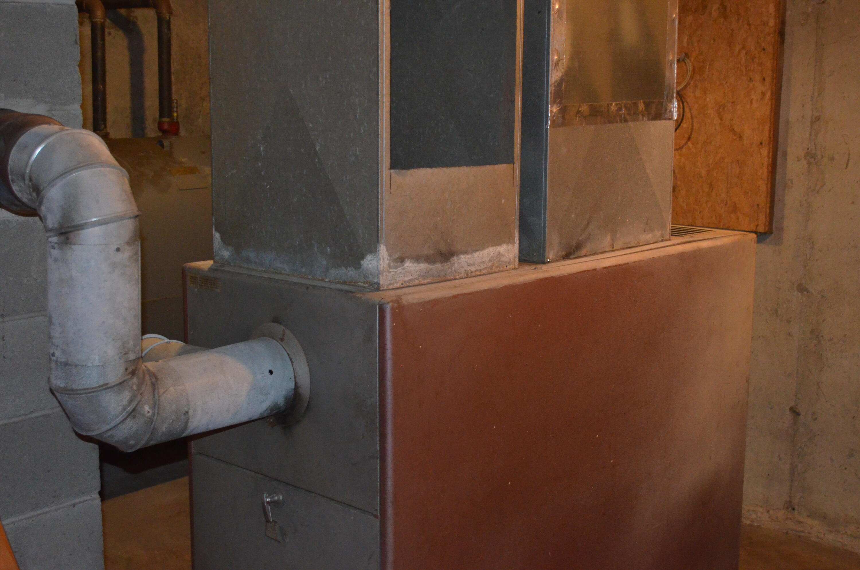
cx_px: 430
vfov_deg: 28.0
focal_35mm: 48
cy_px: 285
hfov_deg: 41.2
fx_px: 1144
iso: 3200
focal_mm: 32
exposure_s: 1/60
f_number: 4.8
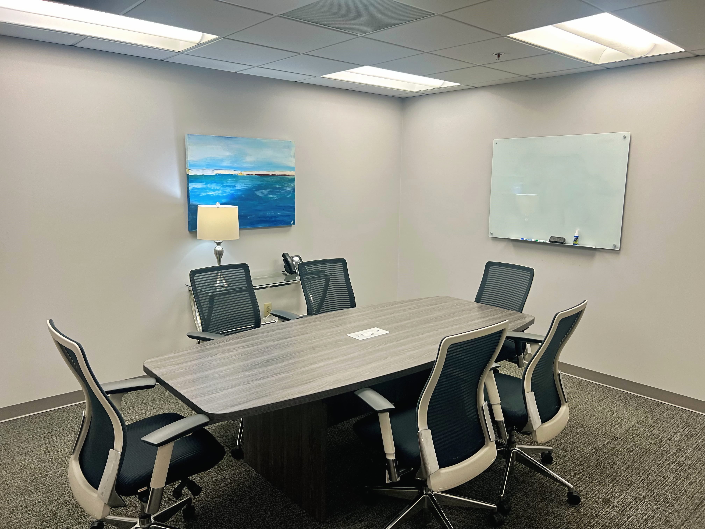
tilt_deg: -8.5
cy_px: 264
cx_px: 352
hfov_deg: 67.3
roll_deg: -0.1
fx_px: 530
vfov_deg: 53.1
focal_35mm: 26
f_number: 1.5
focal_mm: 5.7
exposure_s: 1/120
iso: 80
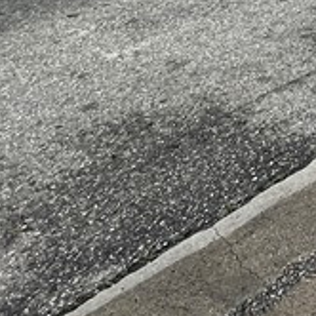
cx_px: 621
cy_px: -284
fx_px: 733
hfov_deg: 17.7
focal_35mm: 71
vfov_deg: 18.1
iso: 32
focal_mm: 1.57
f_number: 1.8
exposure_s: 1/2370
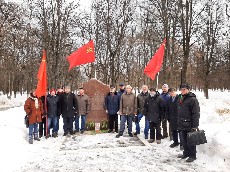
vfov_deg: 53.1
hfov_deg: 67.3
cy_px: 86
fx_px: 173
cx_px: 115
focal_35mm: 26
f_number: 1.7
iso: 40
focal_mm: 3.93
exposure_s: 1/724
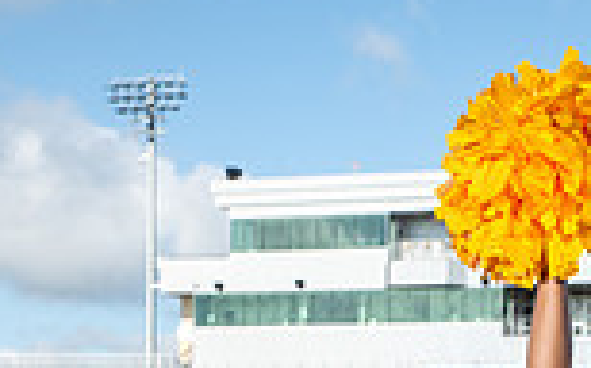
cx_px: 468
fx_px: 2012
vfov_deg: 9.5
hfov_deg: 16.6
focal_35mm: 125
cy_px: 836
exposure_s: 1/320
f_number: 7.1
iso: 100
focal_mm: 42
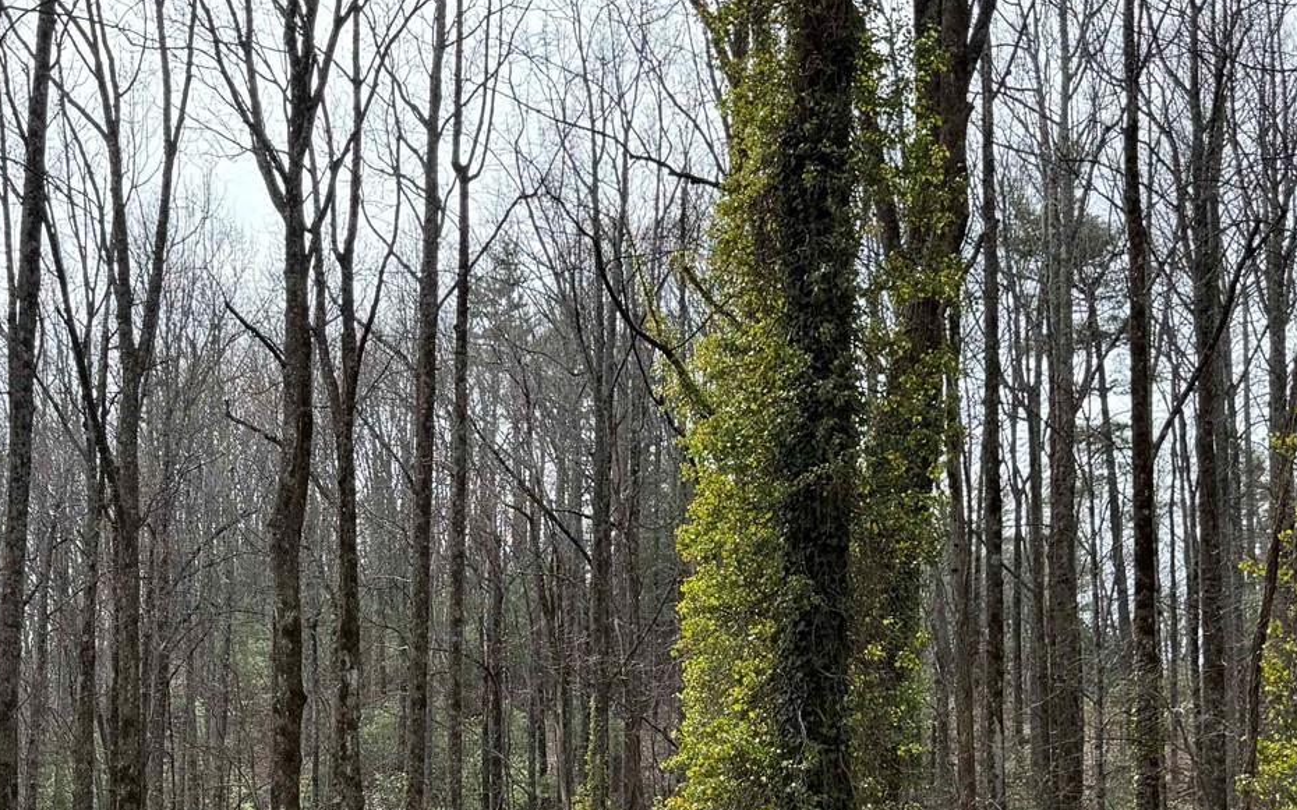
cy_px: 887
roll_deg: -0.9
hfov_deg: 35.8
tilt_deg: +5.3
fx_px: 1979
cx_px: 386
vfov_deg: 21.9
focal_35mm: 56
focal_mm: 6.76
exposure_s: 1/1094
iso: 80
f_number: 1.78
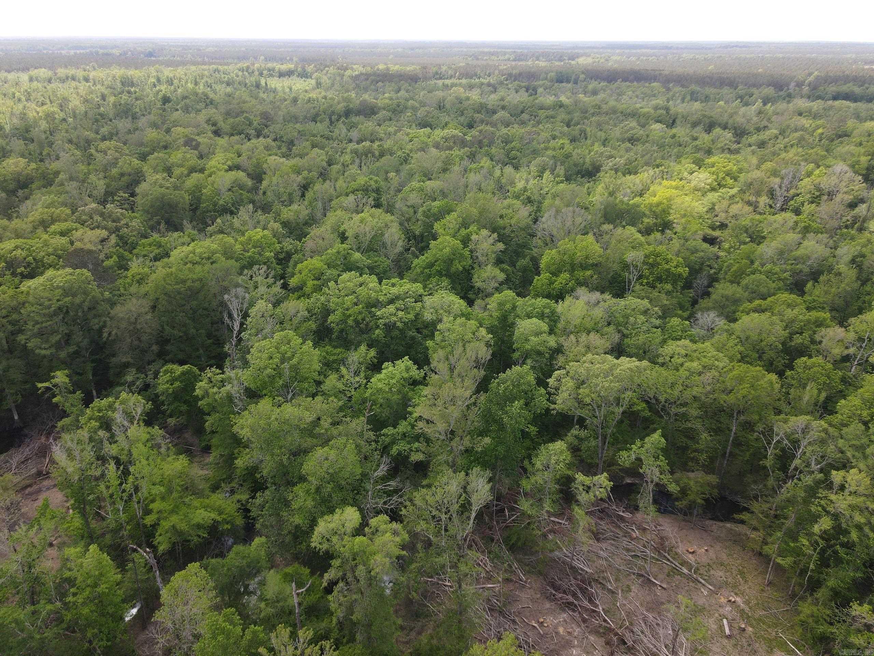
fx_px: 606
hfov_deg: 71.6
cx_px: 437
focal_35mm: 24
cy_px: 328
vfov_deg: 56.8
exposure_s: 1/15
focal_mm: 4.5
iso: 110
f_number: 2.8
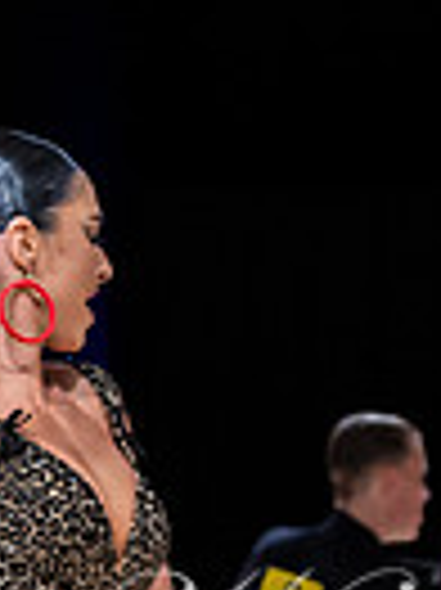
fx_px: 5053
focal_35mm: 297
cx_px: 36
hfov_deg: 5.0
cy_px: 775
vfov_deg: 6.6
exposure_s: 1/400
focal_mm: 60
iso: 3200
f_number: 3.2
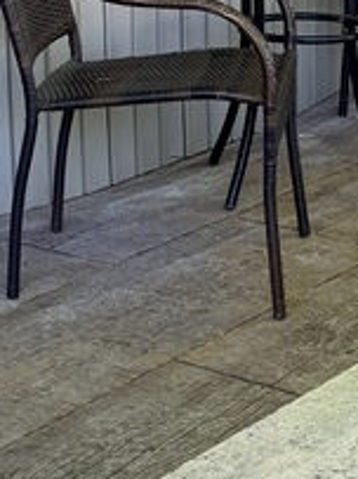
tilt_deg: -14.3
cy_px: 109
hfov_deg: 11.6
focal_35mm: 128
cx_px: 141
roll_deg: +2.5
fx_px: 1767
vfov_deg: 15.3
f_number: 1.78
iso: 100
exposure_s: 1/240
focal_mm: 6.76
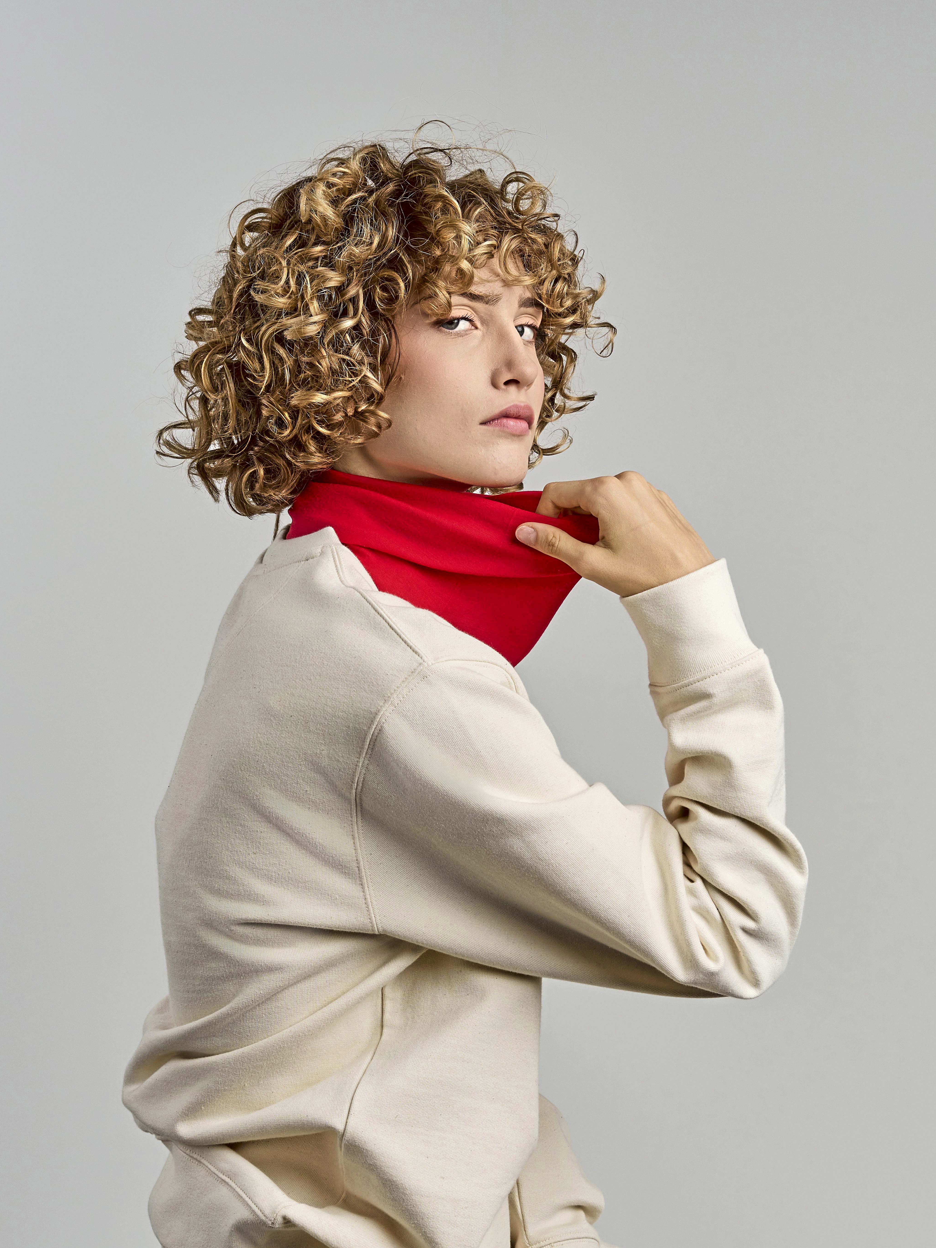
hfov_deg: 18.0
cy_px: 676
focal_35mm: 82
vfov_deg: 23.8
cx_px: 468
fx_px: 2956
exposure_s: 1/160
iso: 320
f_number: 9
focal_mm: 50
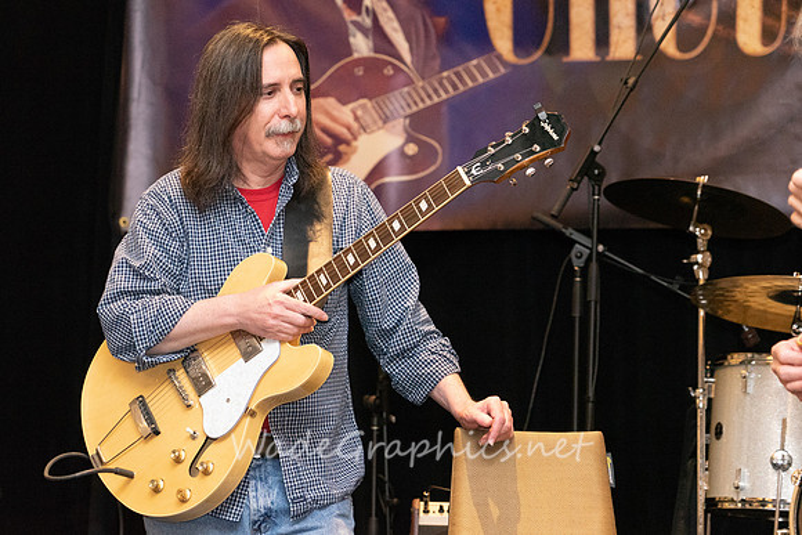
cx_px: 356
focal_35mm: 155
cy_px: 245
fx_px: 3443
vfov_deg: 8.9
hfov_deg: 13.3
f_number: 6.3
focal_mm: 139
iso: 6400
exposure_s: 1/200
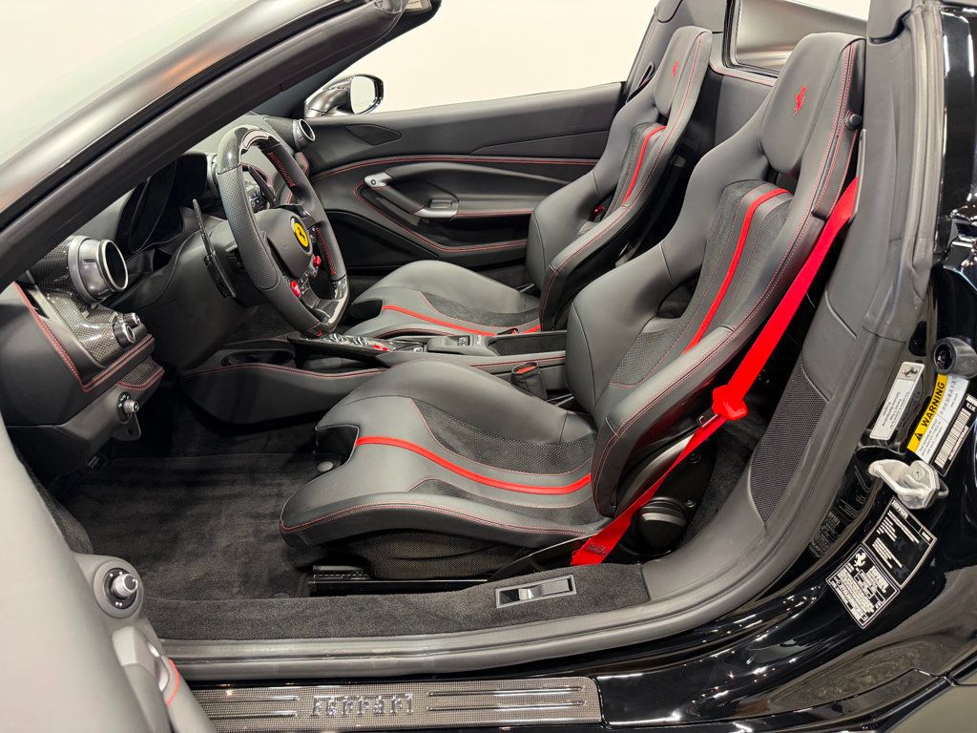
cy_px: 366
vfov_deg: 56.8
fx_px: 677
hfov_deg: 71.6
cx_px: 488
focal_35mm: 24
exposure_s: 1/120
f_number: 1.78
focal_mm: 6.76
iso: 400
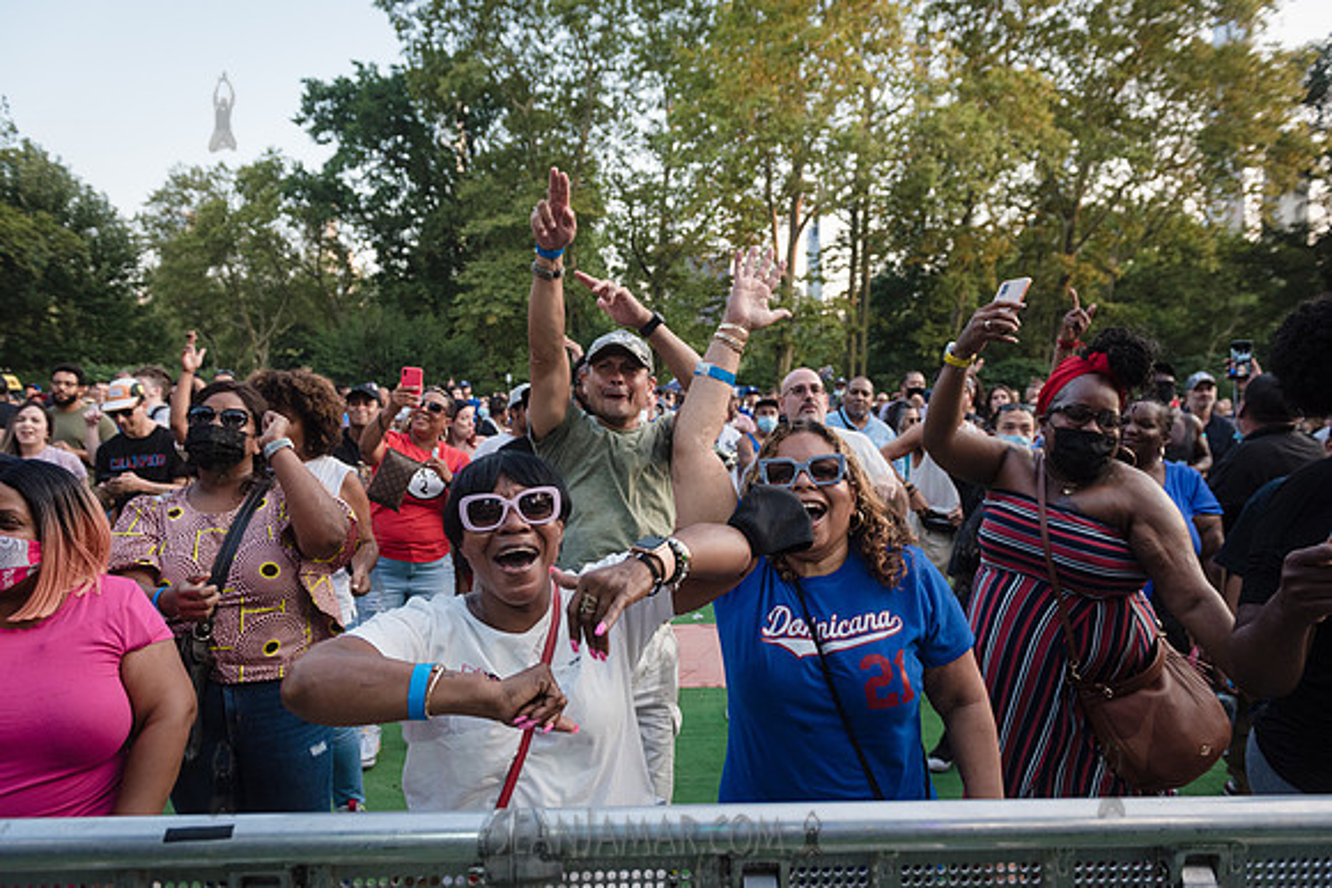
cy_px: 444
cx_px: 666
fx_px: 888
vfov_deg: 53.2
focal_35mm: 24
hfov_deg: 73.7
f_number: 4
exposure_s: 1/640
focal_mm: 24
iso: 1000
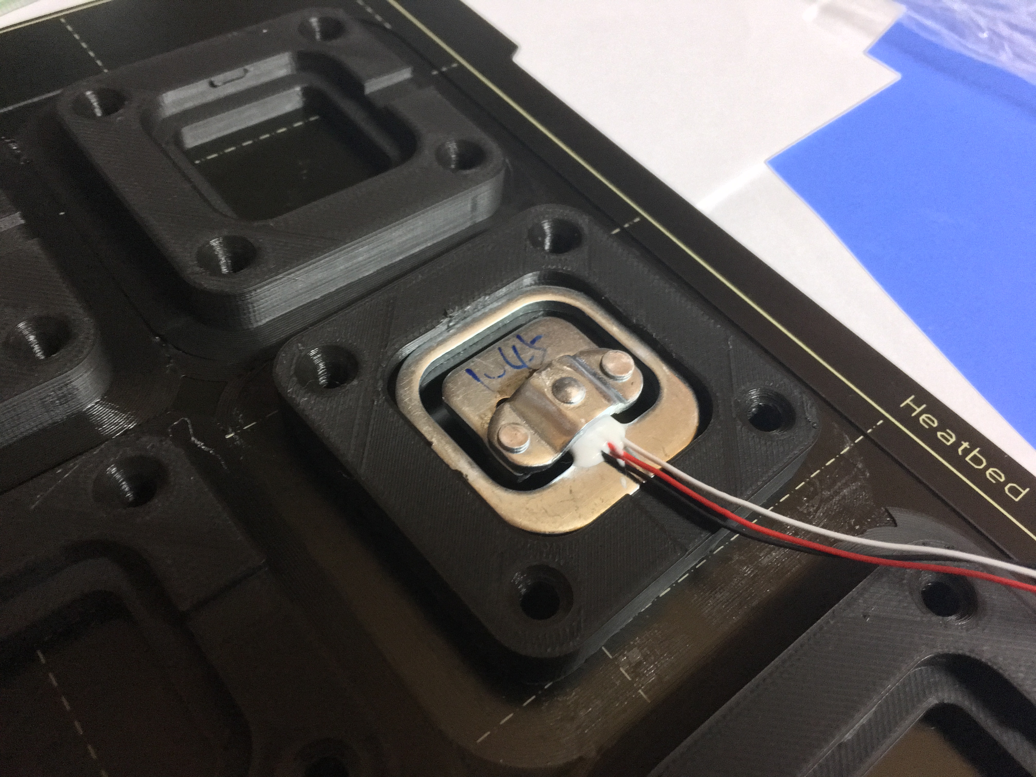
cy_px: 388
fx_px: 868
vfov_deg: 48.2
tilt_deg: -52.9
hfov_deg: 61.7
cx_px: 518
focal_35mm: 29
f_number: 2.2
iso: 400
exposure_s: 1/17
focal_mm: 4.15
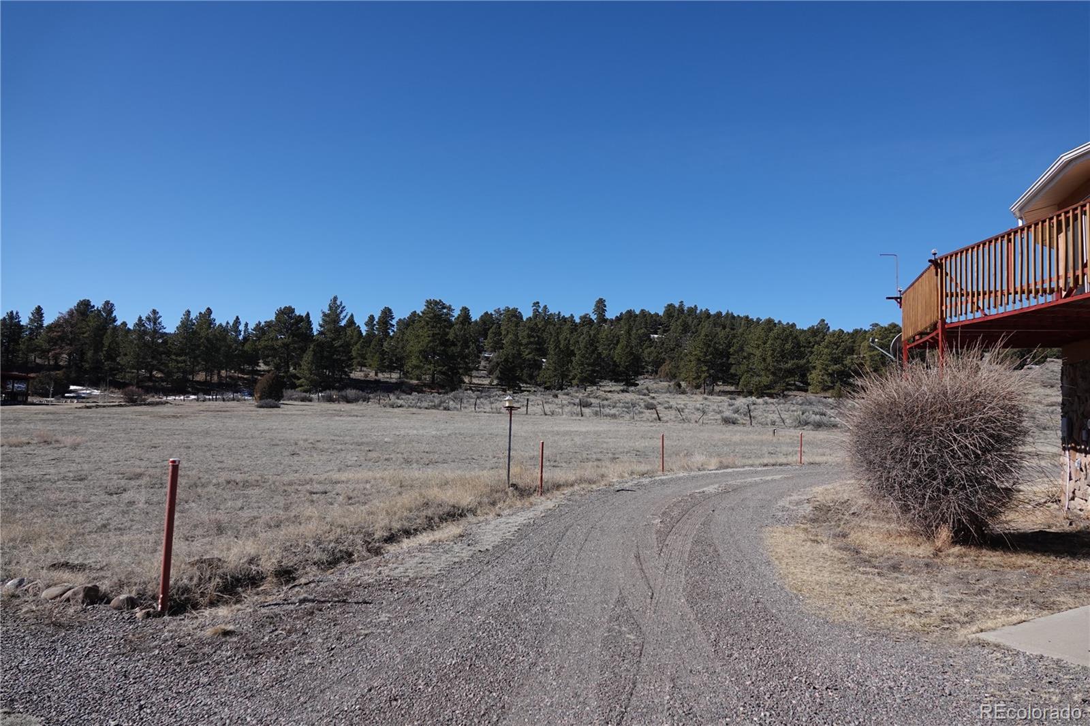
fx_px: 726
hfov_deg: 73.8
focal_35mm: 24
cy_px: 363
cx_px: 545
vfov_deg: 53.1
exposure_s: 1/2500
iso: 100
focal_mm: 8.8
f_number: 2.5
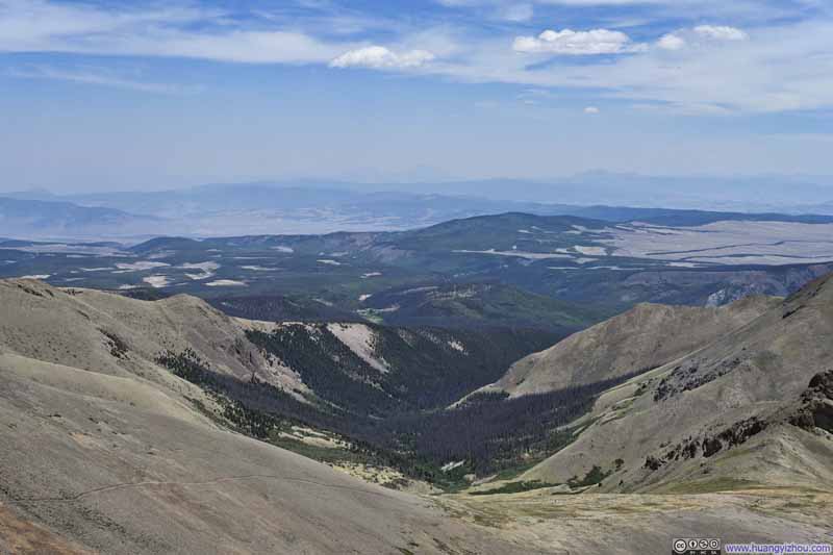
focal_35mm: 57
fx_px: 1319
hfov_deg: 35.1
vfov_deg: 23.8
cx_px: 416
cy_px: 278
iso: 64
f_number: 7.1
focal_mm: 57
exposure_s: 1/500
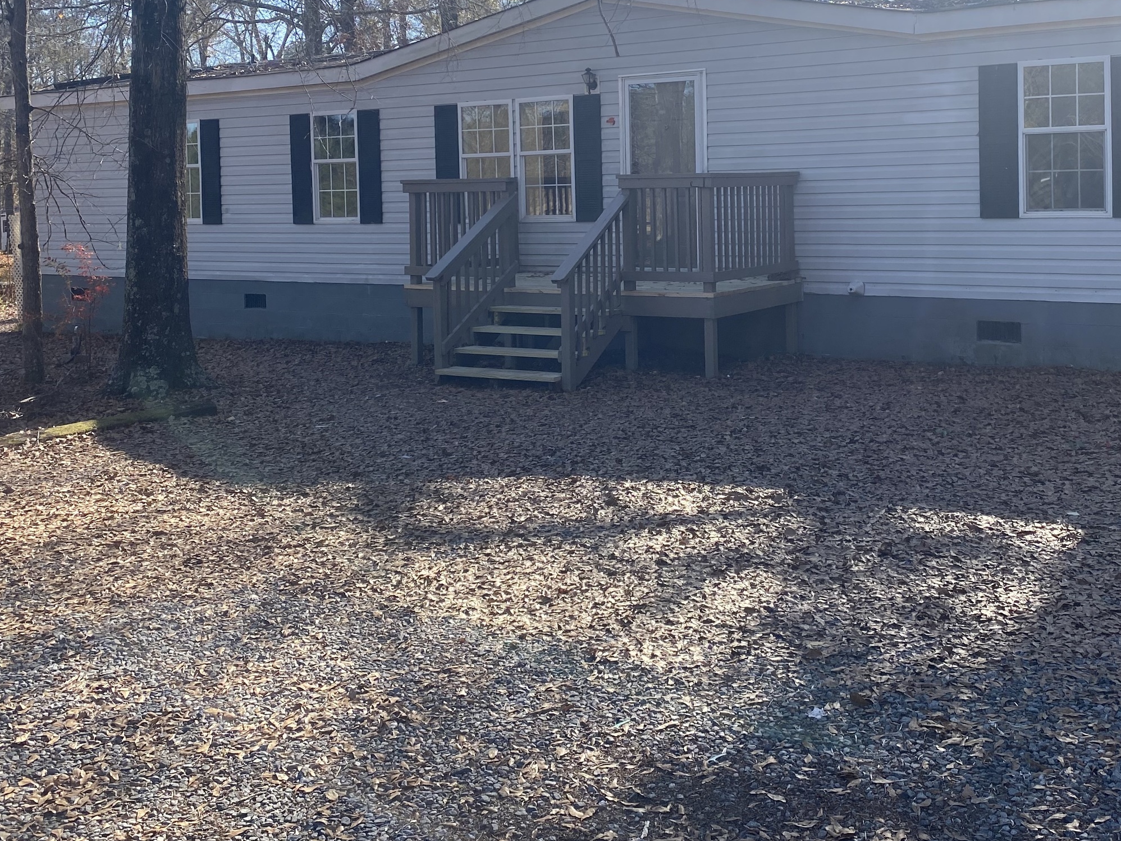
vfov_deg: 35.4
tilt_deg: -2.6
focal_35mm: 40
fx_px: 1295
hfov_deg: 46.6
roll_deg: +0.8
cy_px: 244
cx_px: 665
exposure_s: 1/1043
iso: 32
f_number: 1.8
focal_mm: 4.25
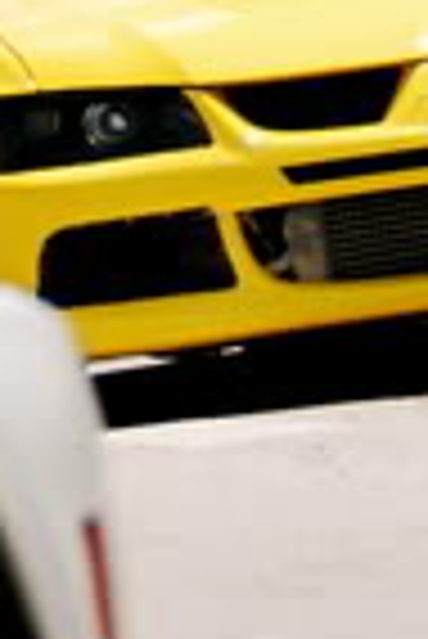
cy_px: -484
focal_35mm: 595
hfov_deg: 2.3
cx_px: -151
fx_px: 10577
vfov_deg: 3.4
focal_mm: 55
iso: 400
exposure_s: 1/4000
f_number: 4
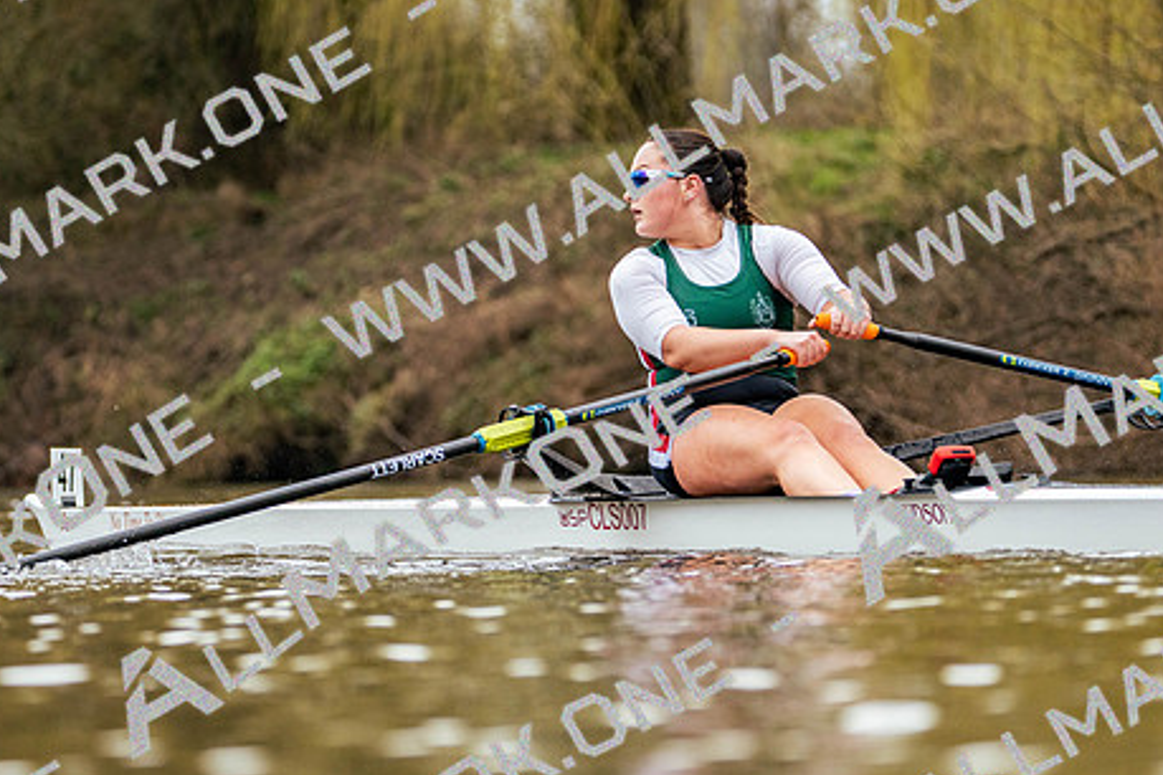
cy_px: 366
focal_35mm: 330
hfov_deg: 6.2
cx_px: 636
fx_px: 10660
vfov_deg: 4.2
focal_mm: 261
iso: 2000
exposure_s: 1/2000
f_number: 6.3
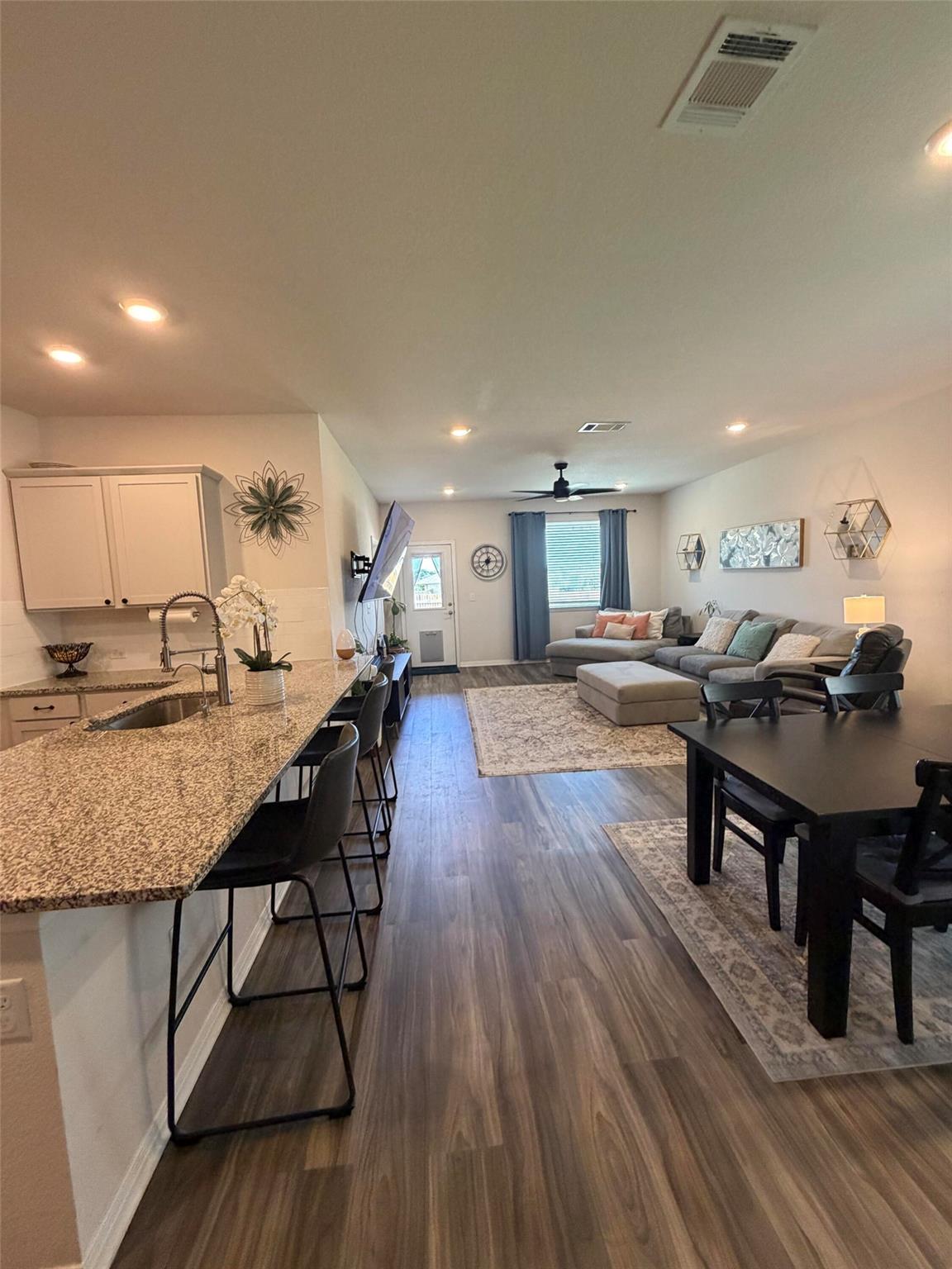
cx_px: 476
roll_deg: +3.2
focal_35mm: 14
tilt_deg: -6.0
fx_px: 513
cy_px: 634
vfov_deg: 102.1
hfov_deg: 85.7
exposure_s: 1/60
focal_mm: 2.22
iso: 320
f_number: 2.2
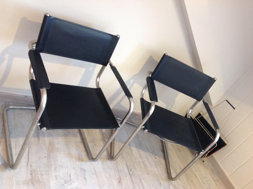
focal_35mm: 35
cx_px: 126
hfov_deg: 52.7
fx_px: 255
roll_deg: -33.2
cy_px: 94
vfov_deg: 40.6
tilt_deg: -29.8
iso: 250
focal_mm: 4.28
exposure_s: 1/15
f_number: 2.4
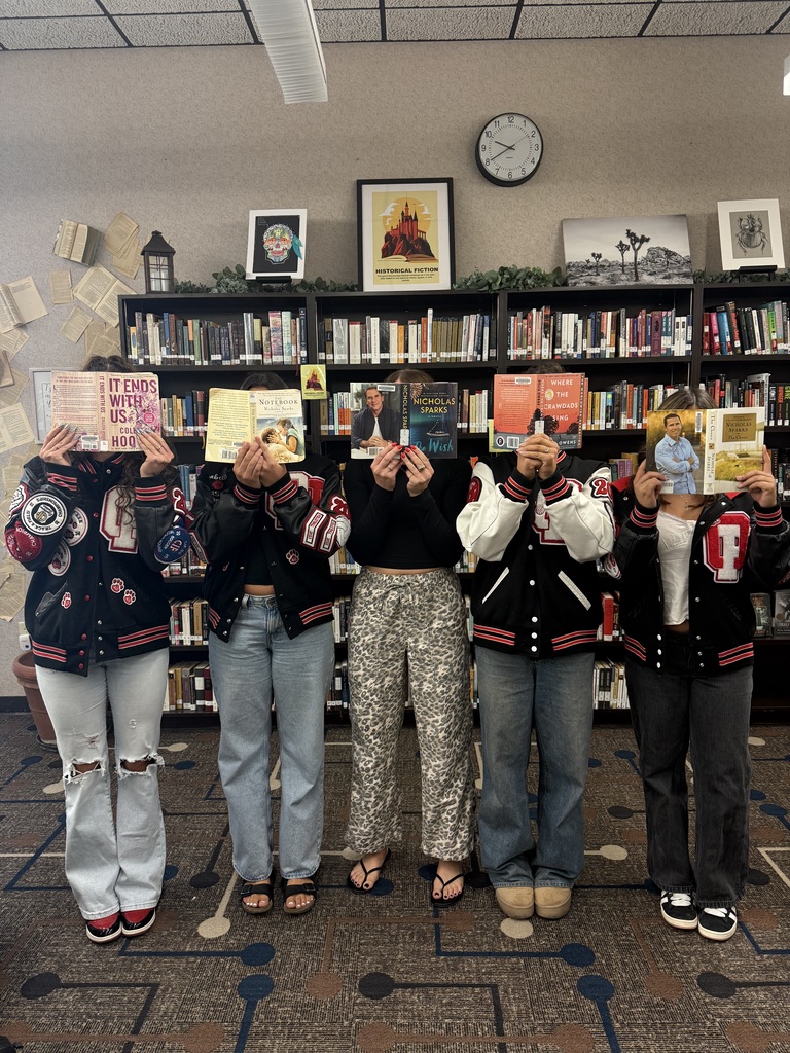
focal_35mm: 24
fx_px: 730
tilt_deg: -6.2
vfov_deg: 71.6
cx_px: 395
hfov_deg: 56.8
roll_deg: +0.9
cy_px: 526
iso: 200
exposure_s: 1/60
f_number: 1.78
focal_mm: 6.76
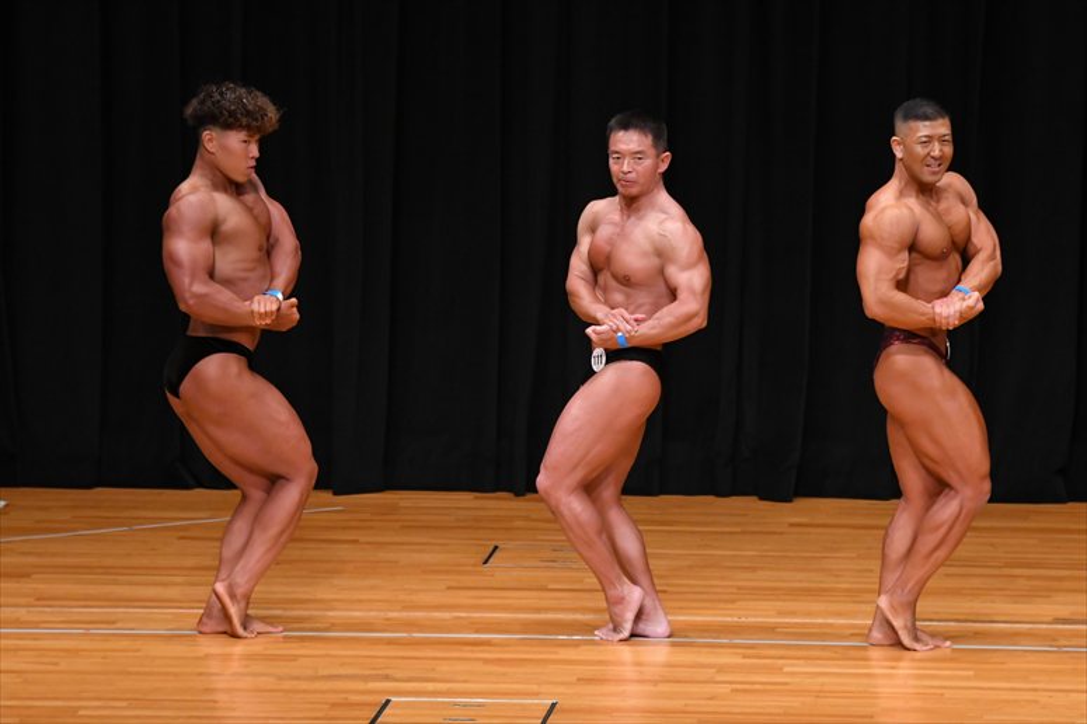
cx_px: 544
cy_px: 362
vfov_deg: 5.4
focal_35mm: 255
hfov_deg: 8.1
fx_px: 7696
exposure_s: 1/400
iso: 3200
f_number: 5.6
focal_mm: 170
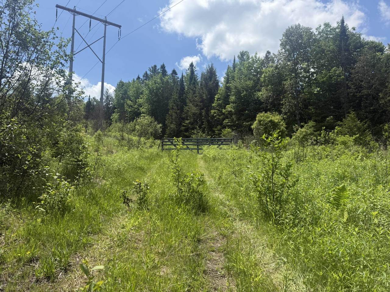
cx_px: 195
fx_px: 270
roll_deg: -1.6
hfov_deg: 71.6
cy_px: 146
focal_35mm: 24
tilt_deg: +4.5
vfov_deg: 56.8
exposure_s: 1/4405
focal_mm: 6.76
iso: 80
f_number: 1.78
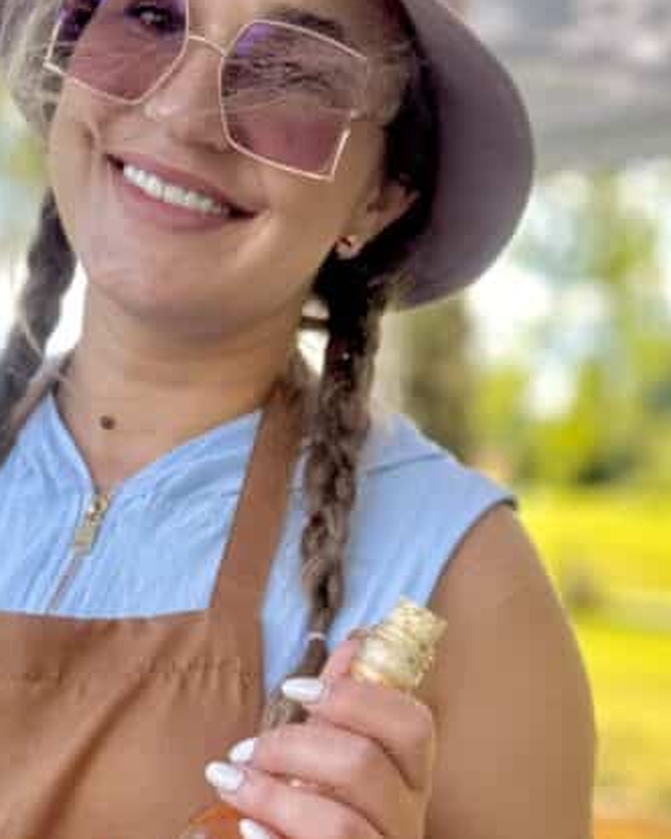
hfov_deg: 26.1
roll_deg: -3.9
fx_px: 1440
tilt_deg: -7.7
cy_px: 673
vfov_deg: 31.6
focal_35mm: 58
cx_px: 253
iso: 100
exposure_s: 1/772
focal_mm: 6.76
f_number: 1.78
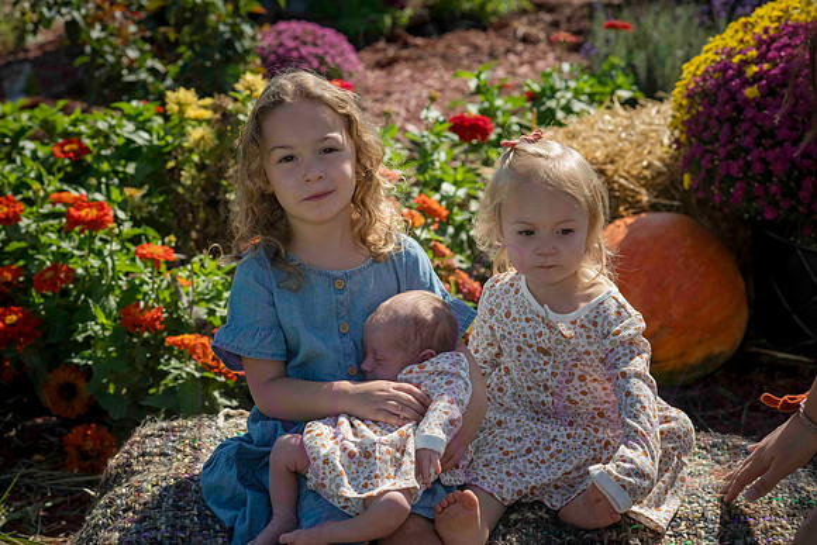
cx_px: 408
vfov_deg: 16.1
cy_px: 272
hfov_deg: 23.9
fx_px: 1929
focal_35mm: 85
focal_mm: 85
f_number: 6.3
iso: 400
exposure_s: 1/1250
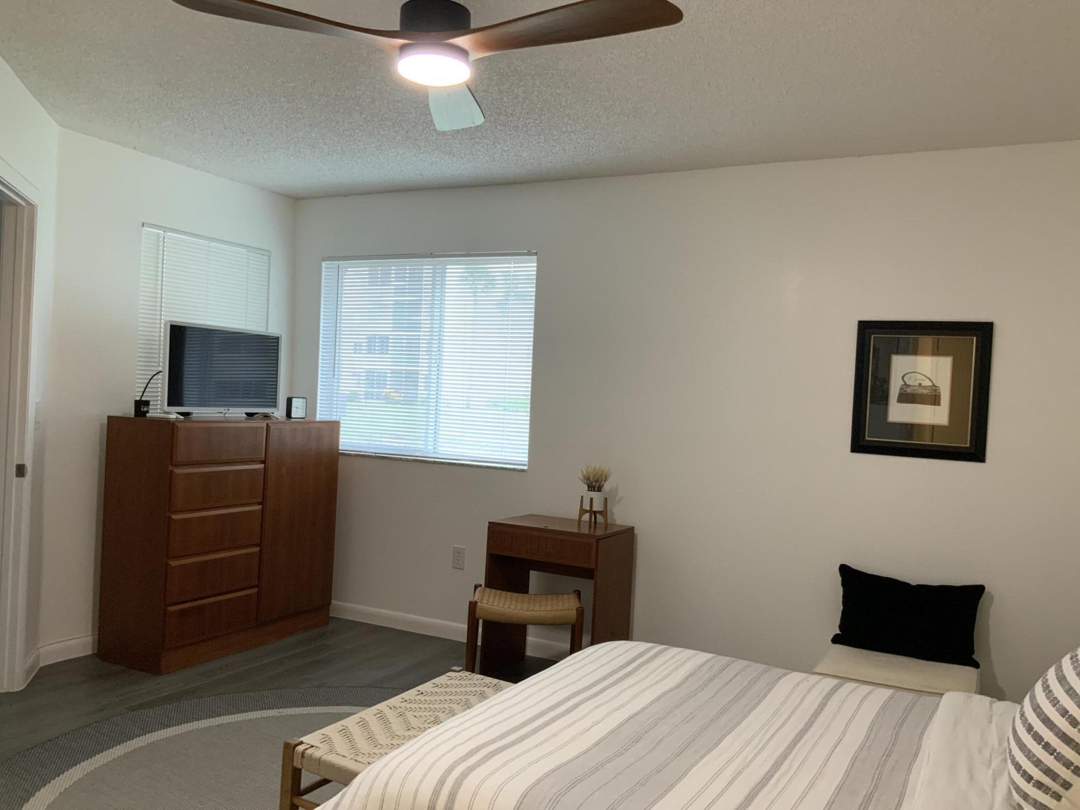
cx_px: 540
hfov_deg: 61.7
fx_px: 905
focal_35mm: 29
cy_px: 405
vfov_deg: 48.2
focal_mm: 3
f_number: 1.8
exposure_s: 1/60
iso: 125
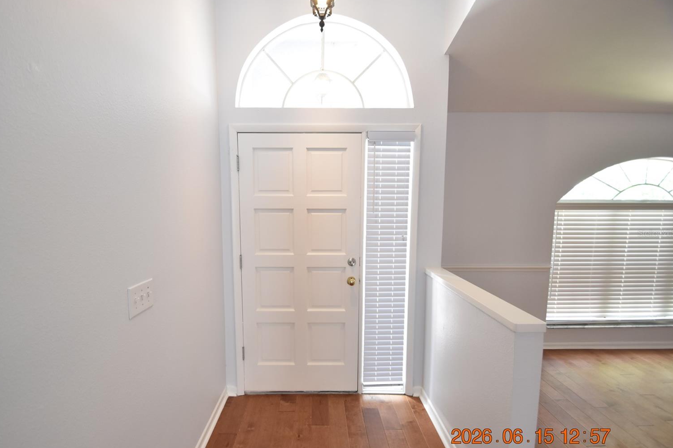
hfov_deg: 96.7
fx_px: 299
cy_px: 233
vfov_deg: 73.7
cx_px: 319
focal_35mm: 16
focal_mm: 10
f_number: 3.5
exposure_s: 1/60
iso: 800
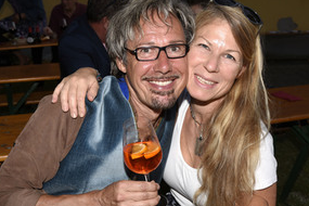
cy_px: 141
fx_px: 421
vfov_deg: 27.3
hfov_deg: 40.3
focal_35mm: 49
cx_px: 150
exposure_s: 1/100
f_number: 6.3
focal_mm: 31
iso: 640
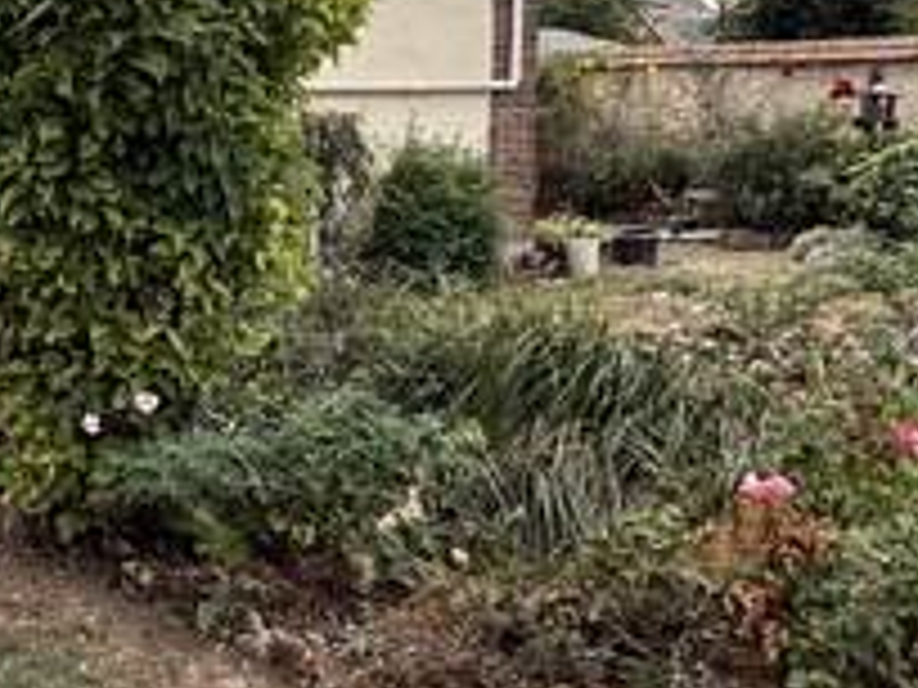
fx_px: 1459
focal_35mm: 55
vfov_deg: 26.5
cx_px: 158
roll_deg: +0.6
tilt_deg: -6.1
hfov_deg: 33.7
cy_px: 274
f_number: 2.2
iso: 64
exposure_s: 1/751
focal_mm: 2.22
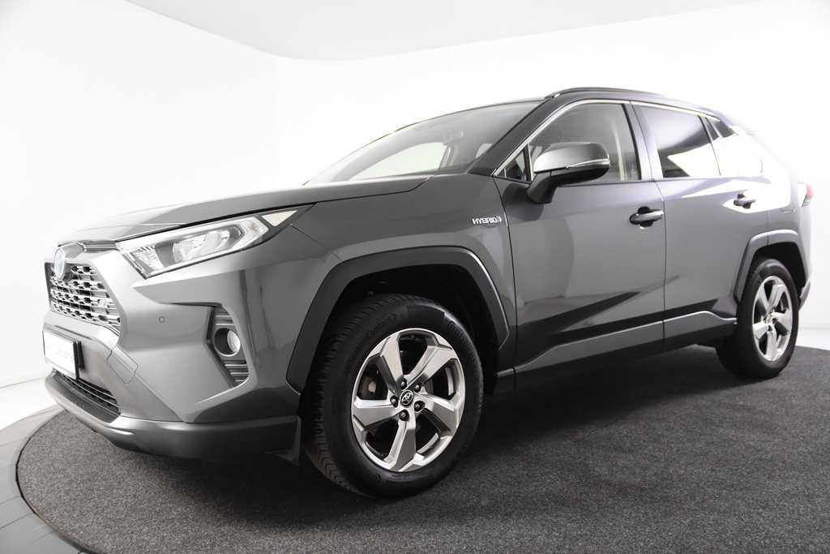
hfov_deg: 57.2
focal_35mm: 33
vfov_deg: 40.0
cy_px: 277
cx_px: 415
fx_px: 761
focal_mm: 22
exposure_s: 1/50
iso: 1600
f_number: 3.5
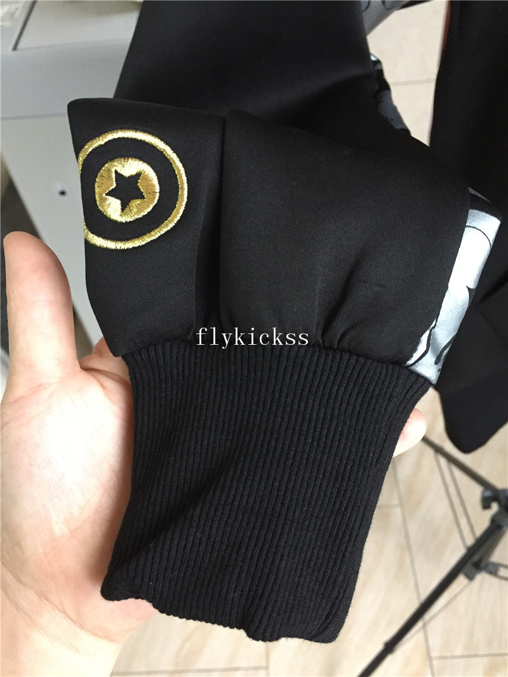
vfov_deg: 61.6
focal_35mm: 29
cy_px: 338
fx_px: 567
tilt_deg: -50.7
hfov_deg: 48.2
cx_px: 254
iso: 250
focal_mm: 4.15
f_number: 2.2
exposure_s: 1/25
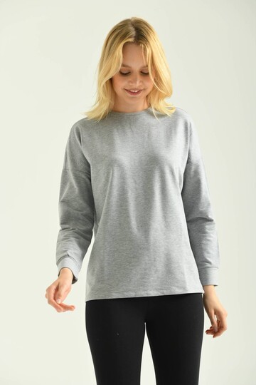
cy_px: 192
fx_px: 960
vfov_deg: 22.6
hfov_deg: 15.2
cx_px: 128
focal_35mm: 90
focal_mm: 90
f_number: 5.6
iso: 125
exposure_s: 1/160
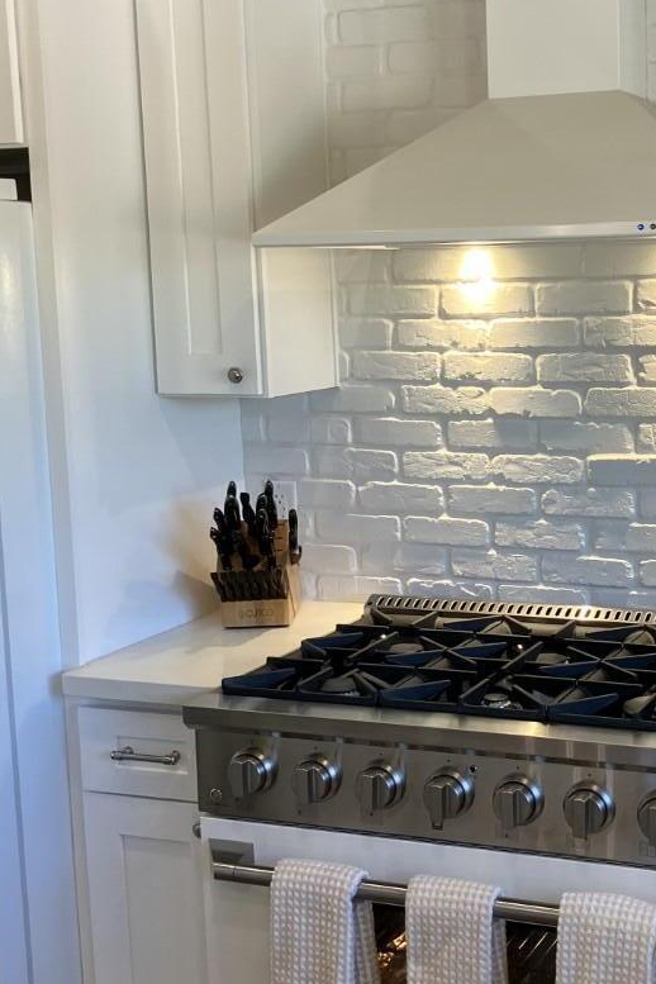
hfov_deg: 24.6
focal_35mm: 54
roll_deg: +1.2
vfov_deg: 36.9
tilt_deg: -8.0
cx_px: 541
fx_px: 1476
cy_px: 471
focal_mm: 3.99
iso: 64
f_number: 1.8
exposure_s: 1/120
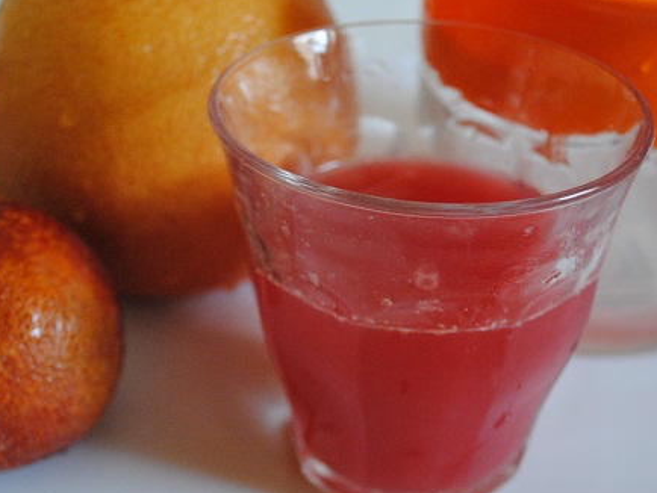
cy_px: 226
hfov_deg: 31.8
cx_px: 315
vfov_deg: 24.2
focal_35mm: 61
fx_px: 1153
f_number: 4.5
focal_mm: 29
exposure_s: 1/30
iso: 1100
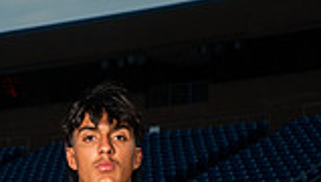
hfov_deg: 13.9
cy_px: 423
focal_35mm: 154
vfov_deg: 7.4
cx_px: 123
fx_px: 1313
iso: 200
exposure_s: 1/320
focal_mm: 52
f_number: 7.1
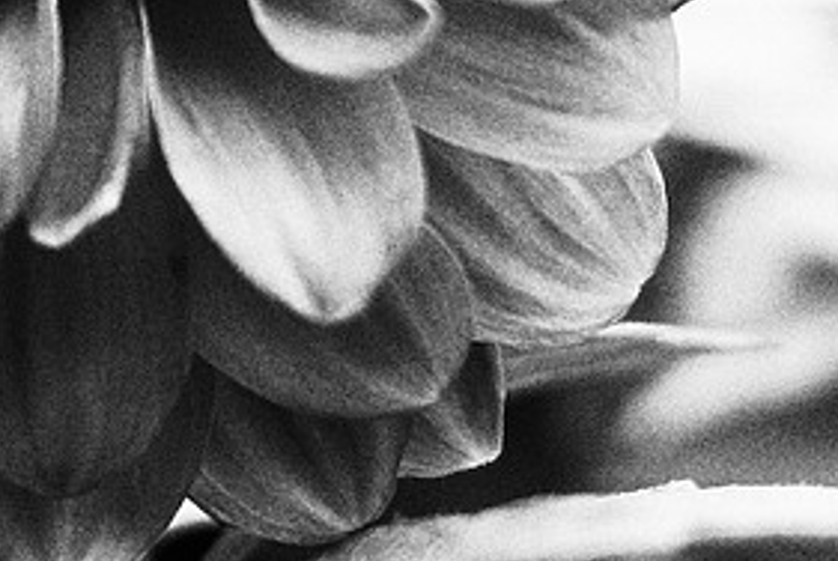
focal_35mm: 97
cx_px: -227
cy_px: -158
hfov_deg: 19.5
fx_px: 2260
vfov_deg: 13.6
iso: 320
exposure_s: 1/100
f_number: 2.8
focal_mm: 18.3
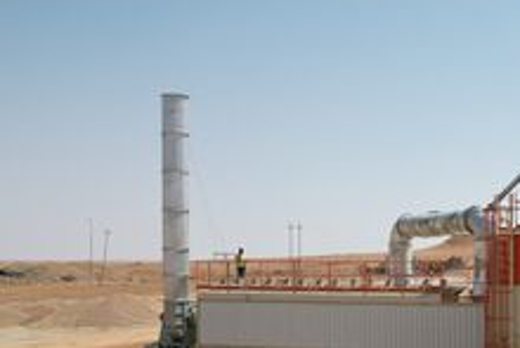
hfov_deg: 34.2
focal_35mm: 50
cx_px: 572
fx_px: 723
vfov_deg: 26.8
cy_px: 252
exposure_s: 1/2500
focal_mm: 8.38
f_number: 2.8
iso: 100
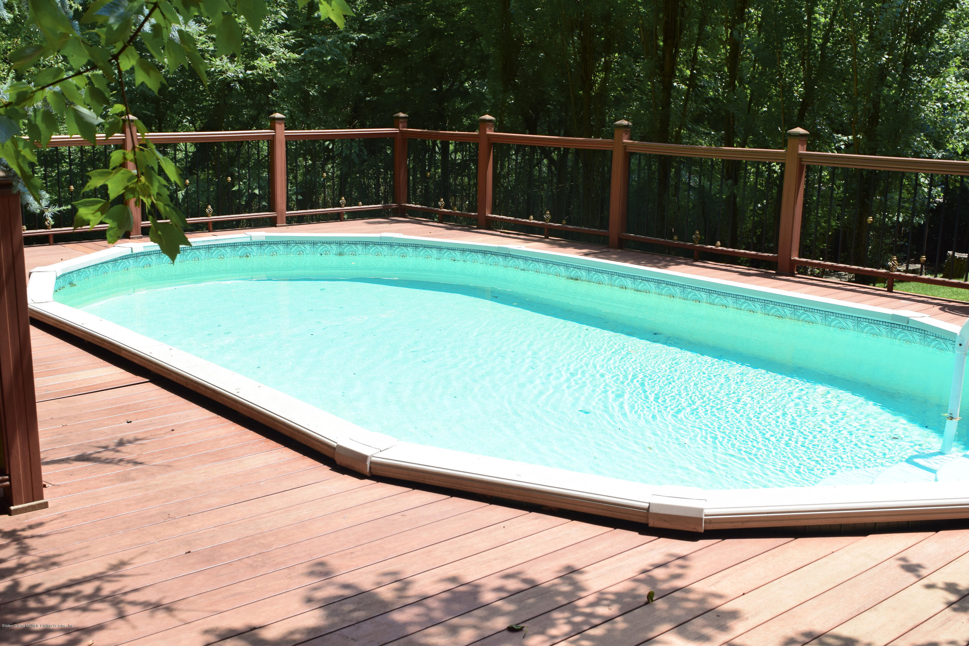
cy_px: 323
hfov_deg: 47.9
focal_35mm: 40
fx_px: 1090
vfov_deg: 33.0
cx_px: 484
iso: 400
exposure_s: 1/400
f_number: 11
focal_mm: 27
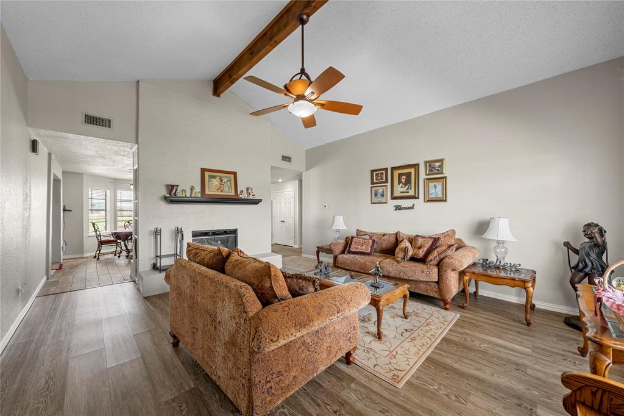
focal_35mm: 13
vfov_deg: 85.4
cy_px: 208
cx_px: 312
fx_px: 225
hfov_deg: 108.3
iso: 250
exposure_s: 1.3
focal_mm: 13
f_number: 9
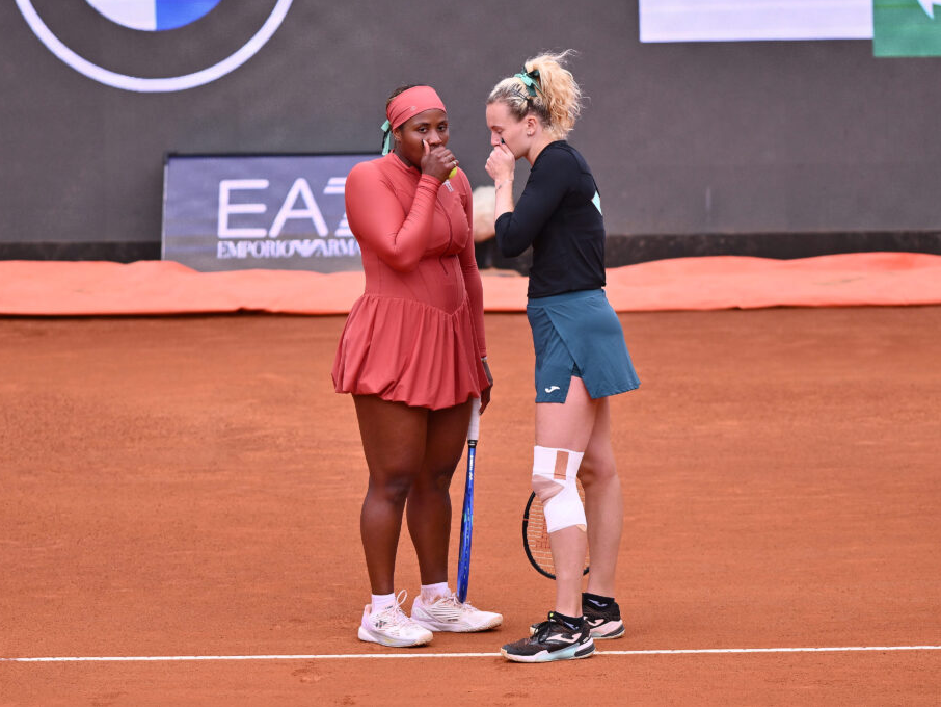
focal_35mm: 326
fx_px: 8864
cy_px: 353
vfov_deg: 4.6
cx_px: 493
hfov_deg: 6.1
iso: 320
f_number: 3.2
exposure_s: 1/2000
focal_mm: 300
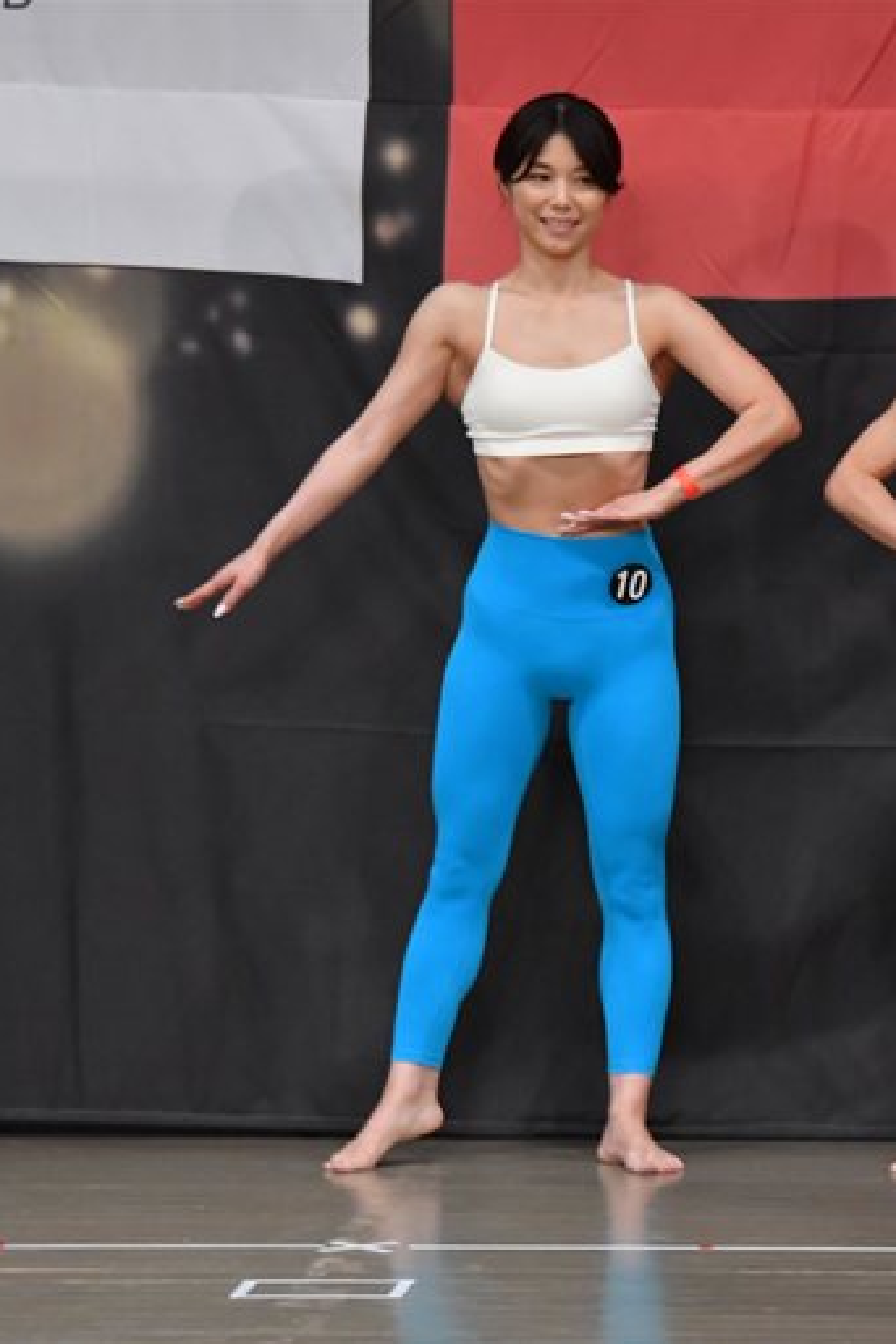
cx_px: 821
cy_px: 673
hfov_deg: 4.0
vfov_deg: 6.1
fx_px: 12692
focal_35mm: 340
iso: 4000
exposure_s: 1/400
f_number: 5.6
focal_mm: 150
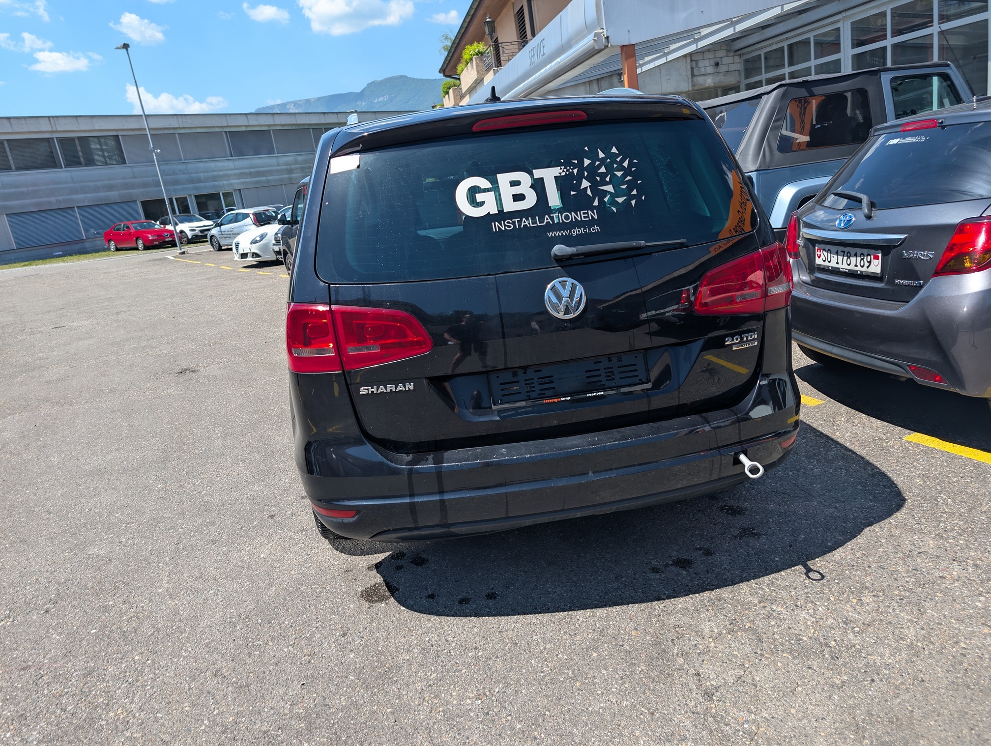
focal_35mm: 24
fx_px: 688
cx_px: 496
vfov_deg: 56.9
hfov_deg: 71.5
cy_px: 373
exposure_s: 1/598
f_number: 1.68
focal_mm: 6.9
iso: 18
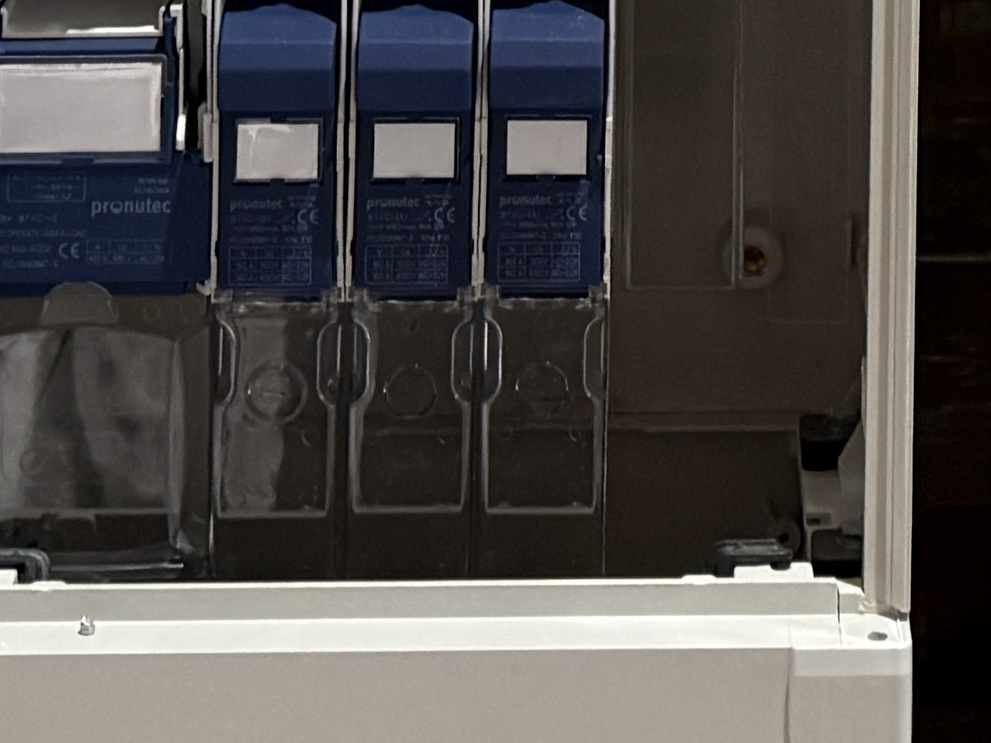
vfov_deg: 10.9
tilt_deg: +0.5
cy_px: -883
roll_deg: -0.5
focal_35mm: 120
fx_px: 3436
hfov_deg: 16.3
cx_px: 816
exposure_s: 1/50
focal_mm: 6.76
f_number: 1.78
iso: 320
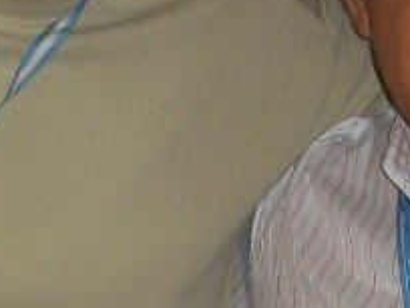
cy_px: 525
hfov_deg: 8.6
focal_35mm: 229
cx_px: 122
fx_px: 2712
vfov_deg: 6.4
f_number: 3.1
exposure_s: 1/30
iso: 80
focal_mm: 6.3
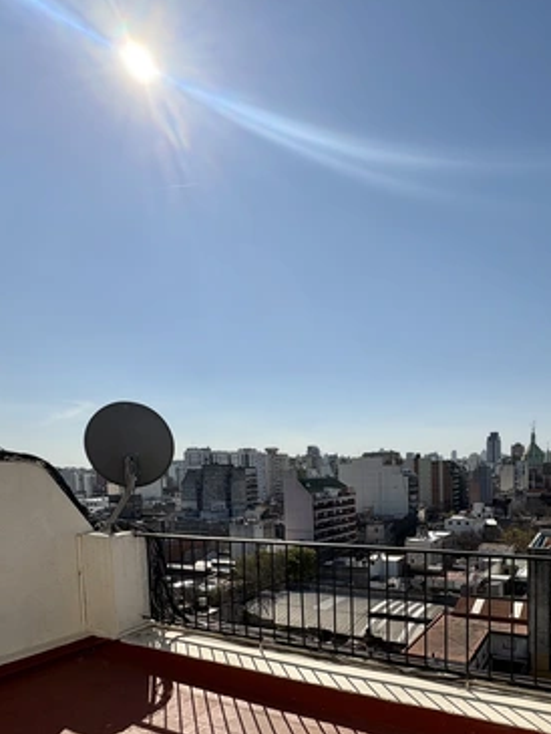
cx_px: 386
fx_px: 488
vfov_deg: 71.3
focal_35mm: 23
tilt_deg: -4.4
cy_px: 501
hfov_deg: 57.0
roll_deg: +1.5
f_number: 2.2
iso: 50
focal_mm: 2.22
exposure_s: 1/4132
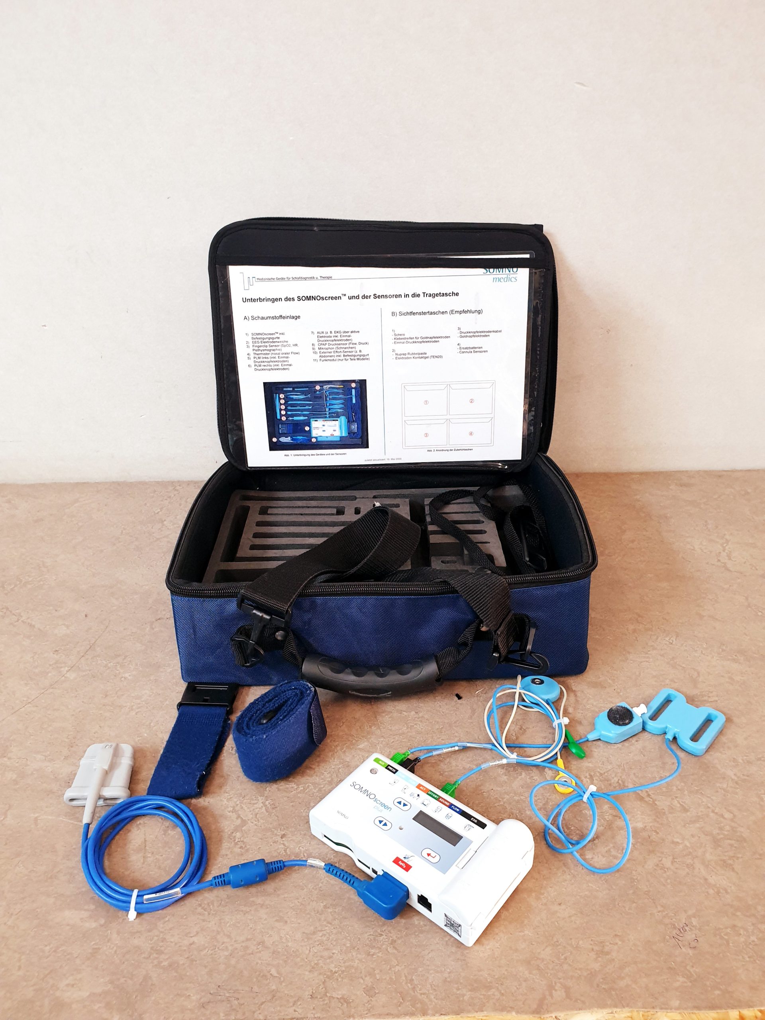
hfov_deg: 53.1
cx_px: 382
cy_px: 510
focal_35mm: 26
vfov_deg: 67.3
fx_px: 766
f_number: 2.4
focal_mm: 4.3
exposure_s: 1/33
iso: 250
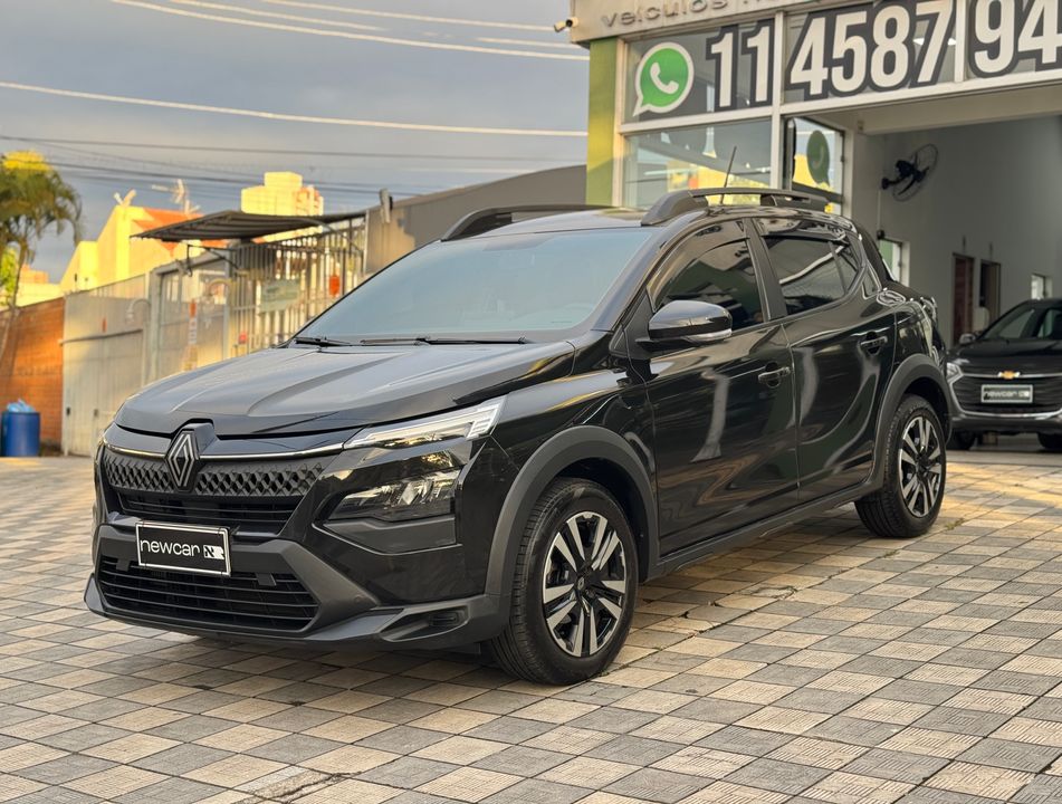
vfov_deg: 30.4
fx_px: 1478
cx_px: 531
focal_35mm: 48
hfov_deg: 39.5
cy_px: 402
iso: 64
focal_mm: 6.76
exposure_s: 1/172
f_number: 1.78
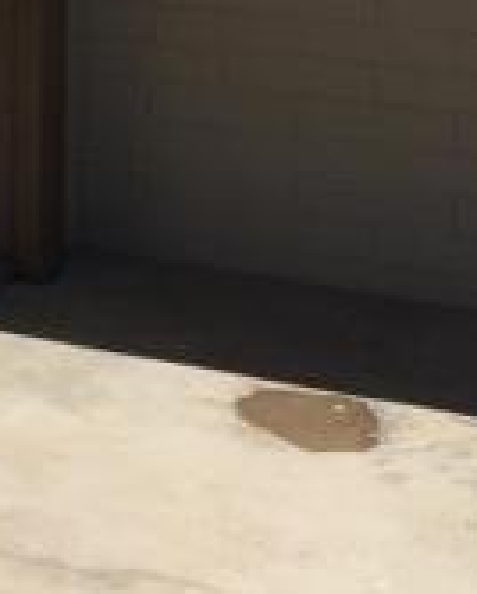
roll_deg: -0.6
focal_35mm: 130
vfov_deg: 14.1
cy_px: -229
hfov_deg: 11.6
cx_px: -101
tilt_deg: -1.6
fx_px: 2290
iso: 32
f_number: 2.2
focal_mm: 4.15
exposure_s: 1/2198
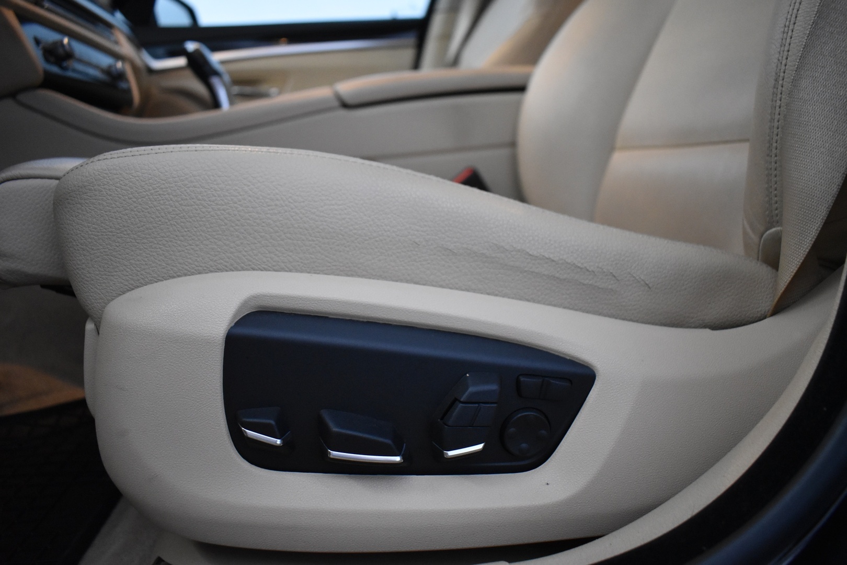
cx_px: 424
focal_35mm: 27
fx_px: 635
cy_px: 282
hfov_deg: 67.4
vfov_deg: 47.9
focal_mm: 18
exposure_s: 1/60
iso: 2800
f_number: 3.5
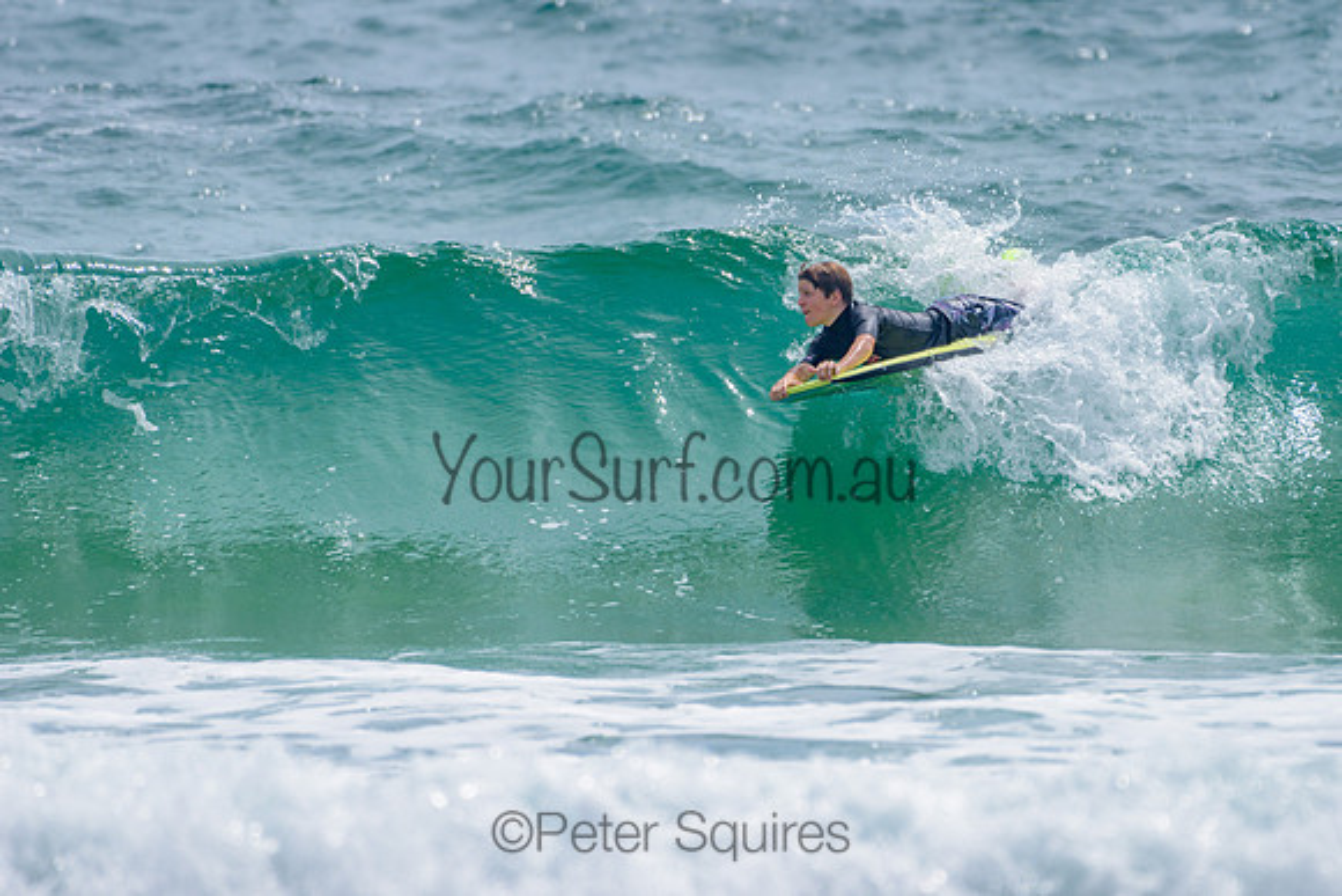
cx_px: 822
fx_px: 22840
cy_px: 364
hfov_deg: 3.4
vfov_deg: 2.2
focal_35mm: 613
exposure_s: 1/2000
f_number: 5.6
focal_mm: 500
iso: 125
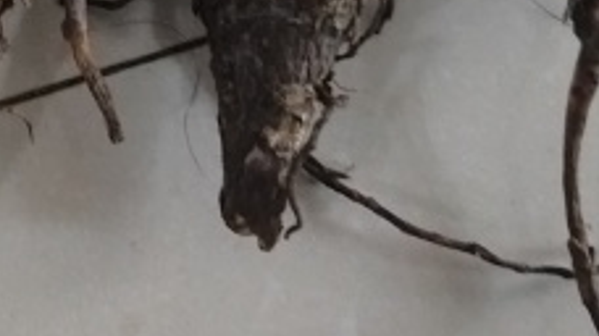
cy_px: -302
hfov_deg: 21.3
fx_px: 1397
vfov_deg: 12.4
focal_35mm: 88
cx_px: -231
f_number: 1.9
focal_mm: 5.52
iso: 5852
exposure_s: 1/33.3
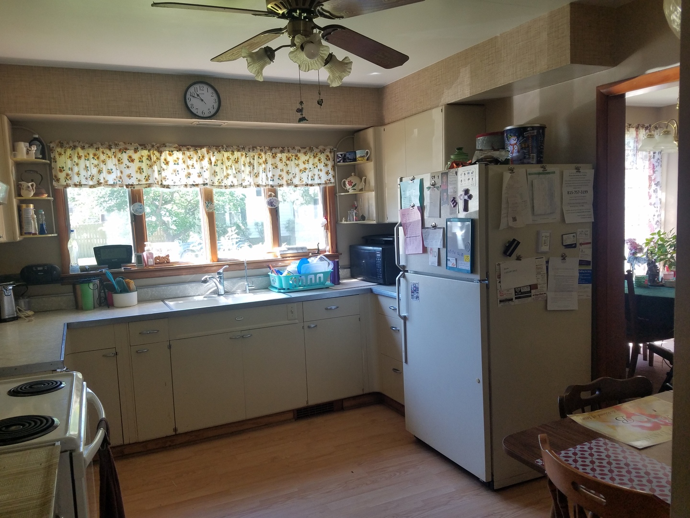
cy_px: 259
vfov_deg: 53.1
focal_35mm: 26
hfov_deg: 67.3
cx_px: 345
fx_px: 518
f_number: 1.7
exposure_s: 1/60
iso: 64
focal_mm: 4.2
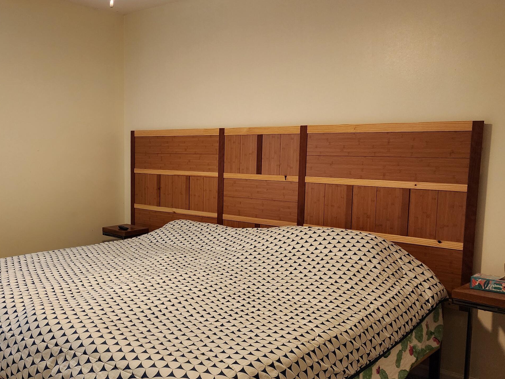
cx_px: 135
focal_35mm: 36
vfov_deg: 39.6
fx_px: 525
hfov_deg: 49.6
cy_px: 208
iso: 400
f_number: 1.8
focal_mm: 6.4
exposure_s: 1/120
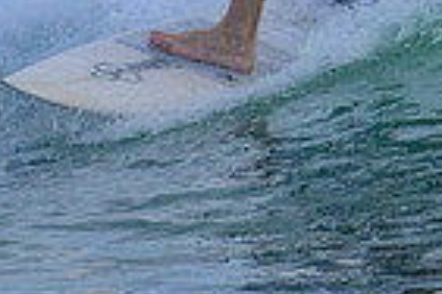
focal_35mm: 4521
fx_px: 55503
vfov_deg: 0.3
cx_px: 429
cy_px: -300
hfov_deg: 0.5
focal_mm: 800
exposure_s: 1/2000
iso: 2200
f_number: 13
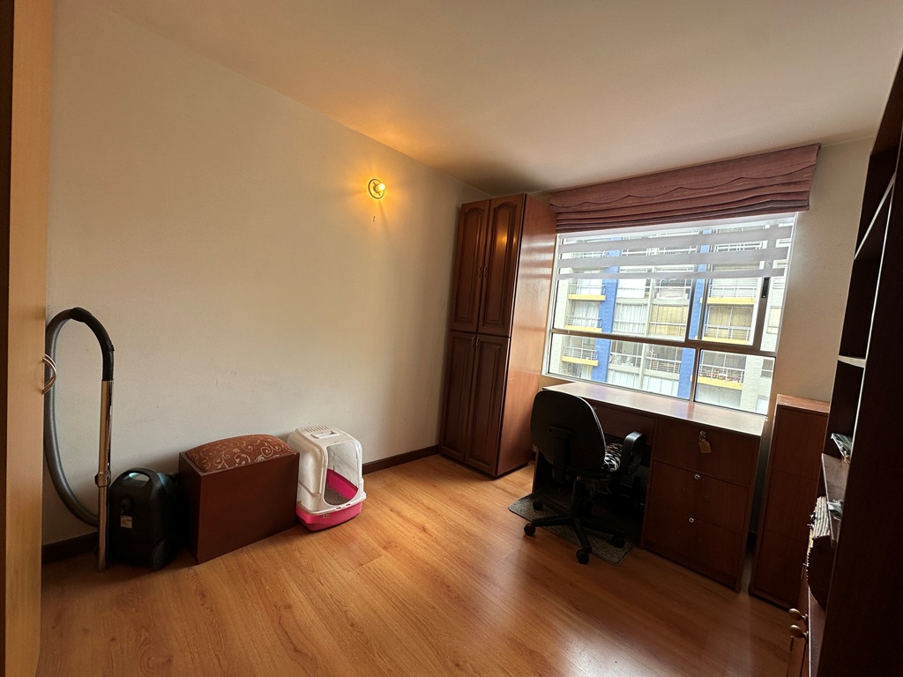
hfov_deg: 102.1
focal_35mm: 14
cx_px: 452
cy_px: 338
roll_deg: -5.3
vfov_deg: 85.7
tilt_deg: -3.2
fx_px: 365
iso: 50
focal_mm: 2.22
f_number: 2.2
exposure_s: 1/99
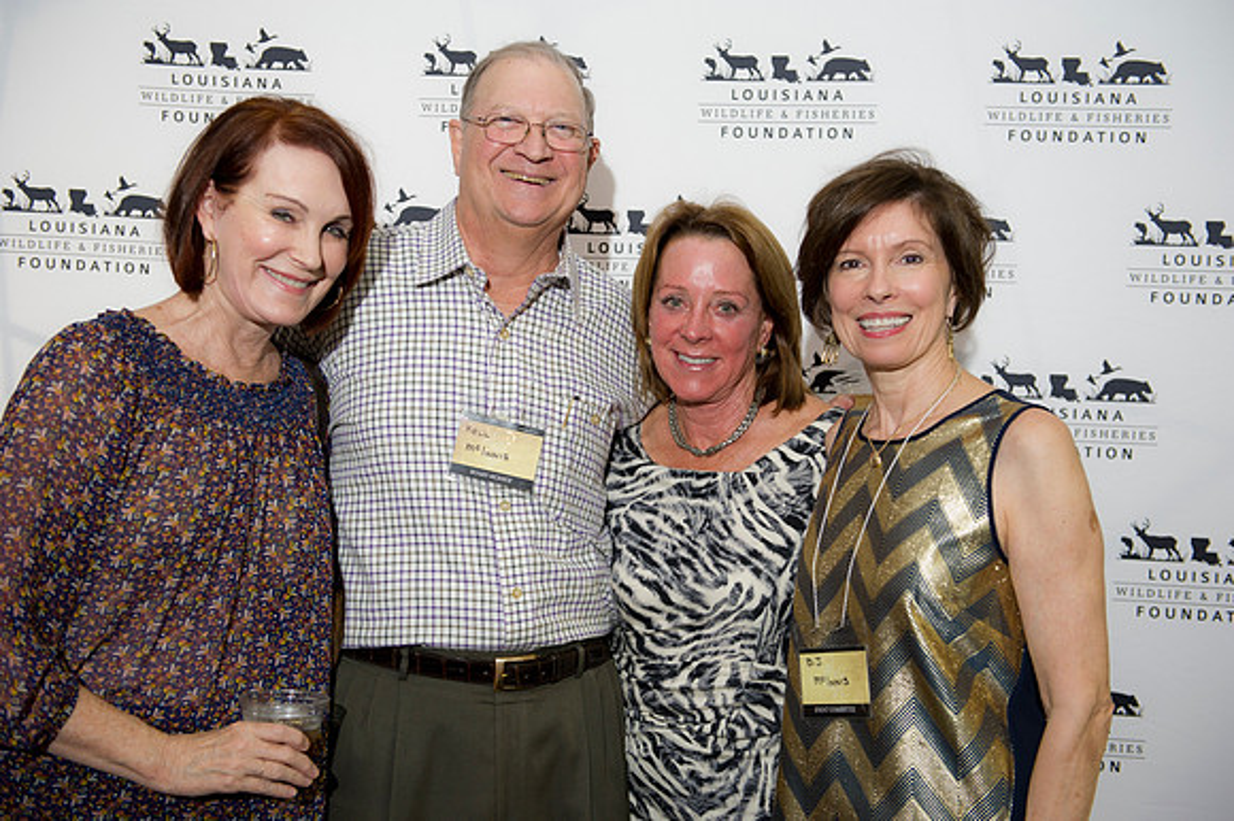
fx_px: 1542
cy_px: 410
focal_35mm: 45
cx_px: 617
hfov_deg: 43.6
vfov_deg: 29.8
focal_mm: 45
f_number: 3.5
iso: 800
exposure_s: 1/125
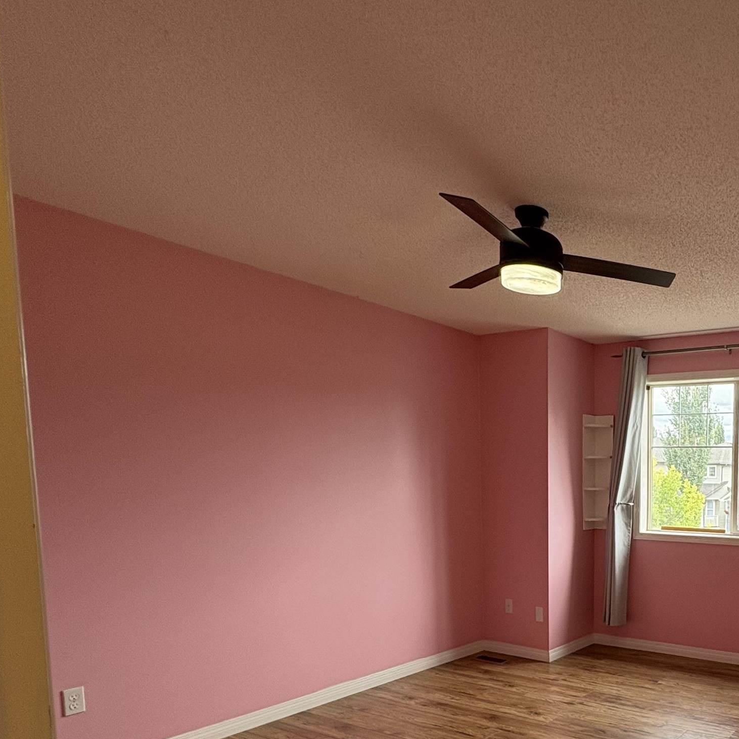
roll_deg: -0.1
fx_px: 628
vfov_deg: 58.3
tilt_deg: -5.2
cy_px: 539
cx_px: 675
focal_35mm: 26
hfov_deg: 52.9
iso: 125
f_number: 2.2
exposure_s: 1/132
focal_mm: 2.22
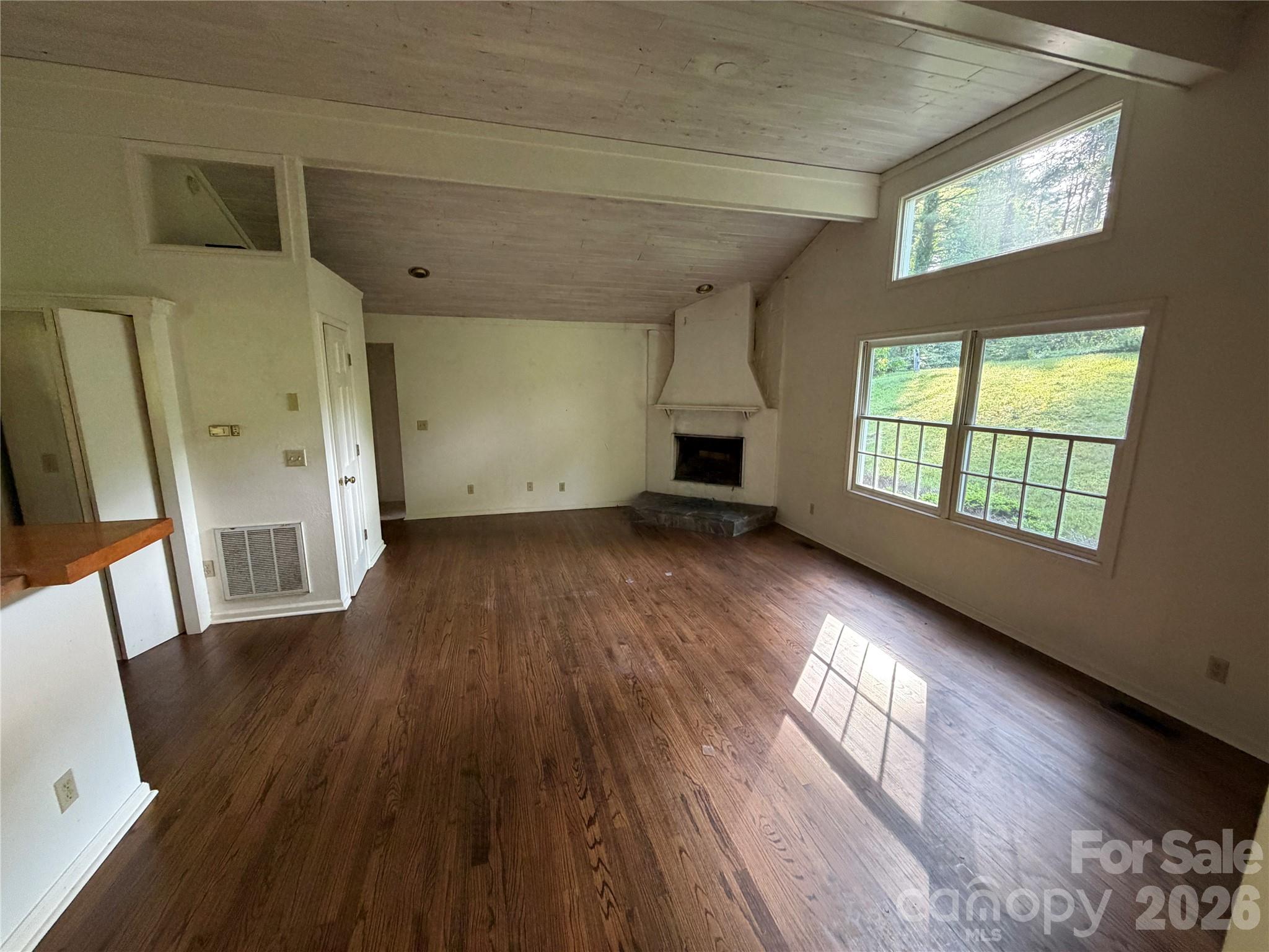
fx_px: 513
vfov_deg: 85.7
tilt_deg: -10.3
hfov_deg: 102.1
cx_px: 634
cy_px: 476
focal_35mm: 14
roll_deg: +0.3
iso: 320
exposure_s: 1/60
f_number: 2.2
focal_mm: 2.22
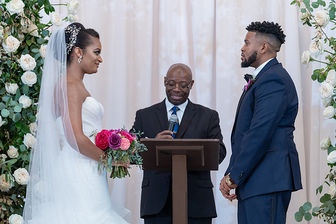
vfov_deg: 8.1
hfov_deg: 12.2
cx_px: 161
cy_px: 108
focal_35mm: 169
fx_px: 1576
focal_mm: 162
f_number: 4
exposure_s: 1/100
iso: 2000
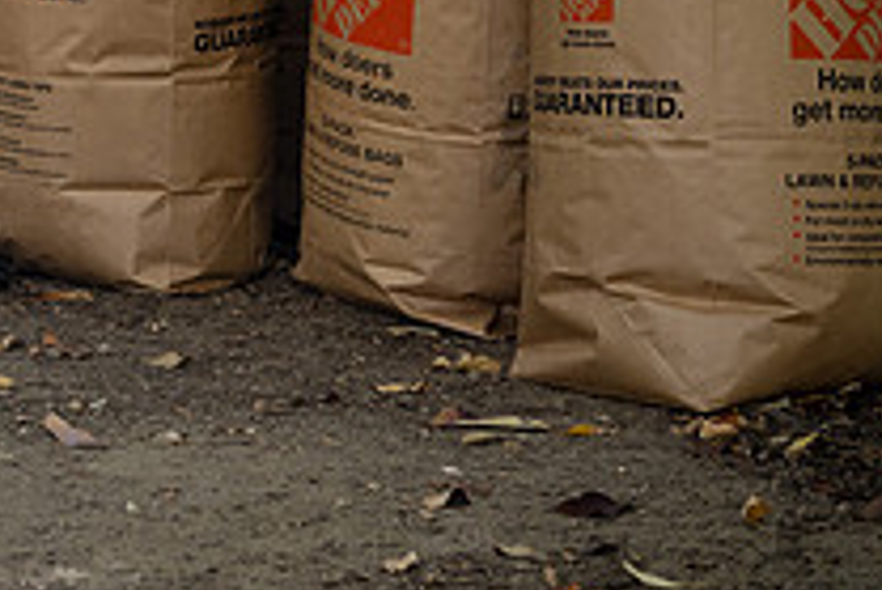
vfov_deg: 8.2
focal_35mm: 166
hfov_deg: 12.1
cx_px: -205
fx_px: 4070
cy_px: -197
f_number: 4
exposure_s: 1/200
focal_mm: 52
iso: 500
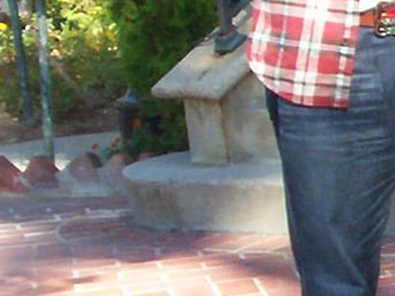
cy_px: 199
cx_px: 1241
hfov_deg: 7.1
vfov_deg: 6.1
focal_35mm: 243
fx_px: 2774
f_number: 4.5
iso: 100
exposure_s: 1/109
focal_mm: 5.9
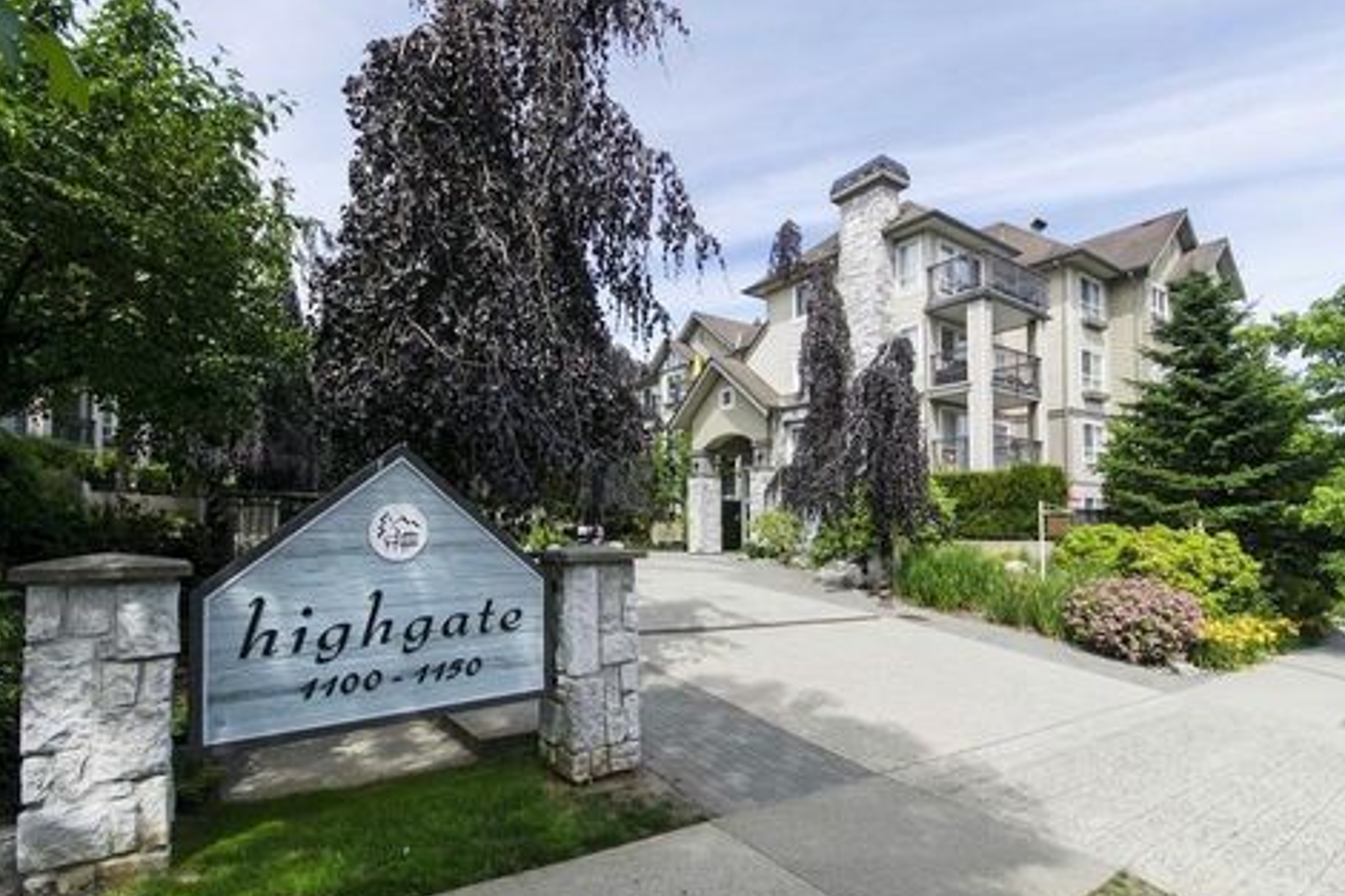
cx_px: 667
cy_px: 448
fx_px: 655
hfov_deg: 91.5
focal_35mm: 18
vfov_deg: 68.7
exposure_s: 1/320
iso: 100
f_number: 8
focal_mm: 11
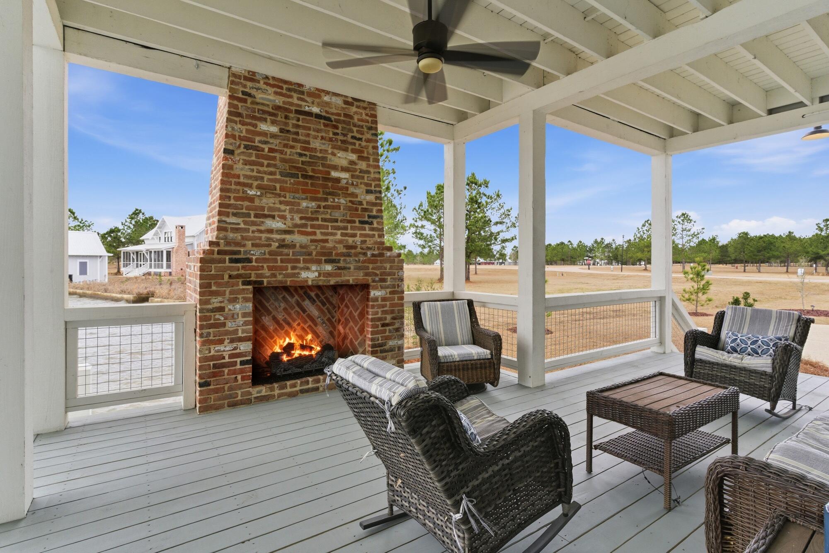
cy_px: 276
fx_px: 392
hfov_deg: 93.3
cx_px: 414
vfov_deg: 70.5
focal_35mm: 17
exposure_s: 1/1250
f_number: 8
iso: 500
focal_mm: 17
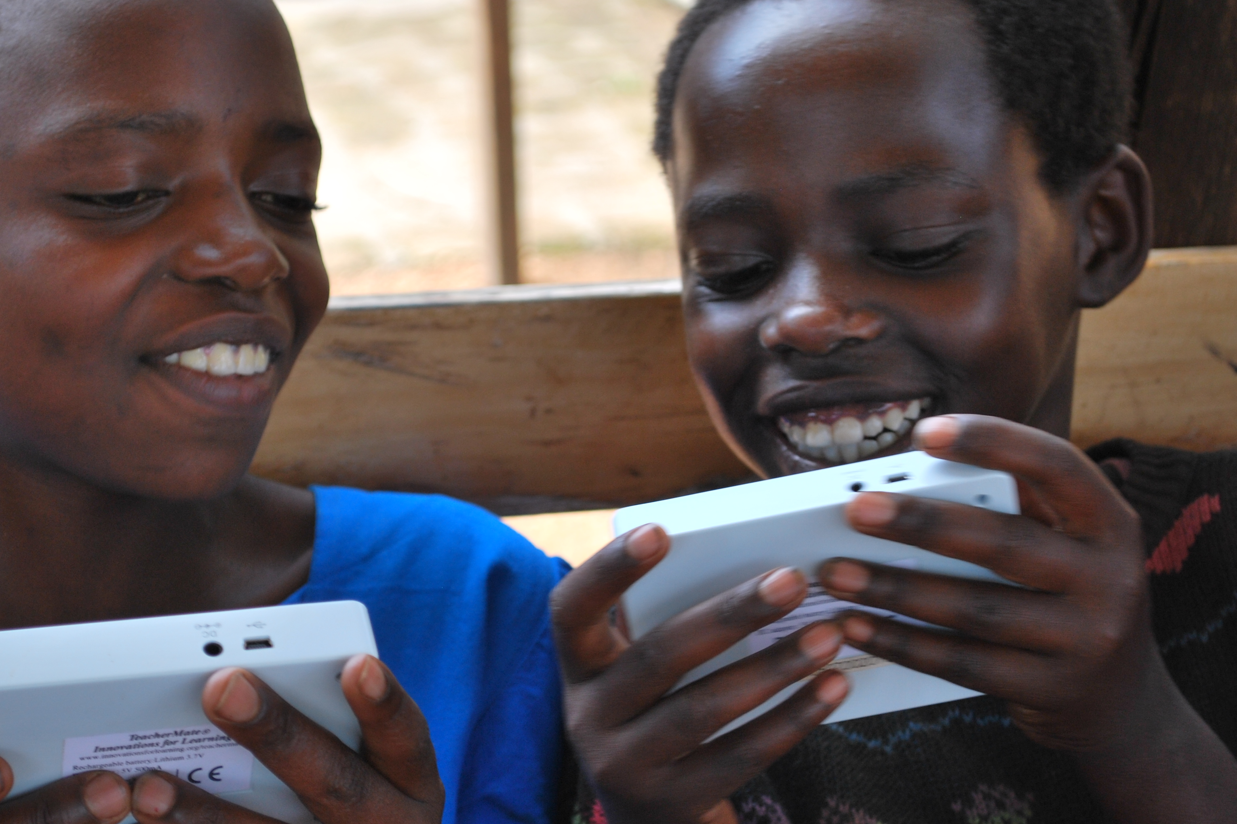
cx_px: 477
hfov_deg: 21.4
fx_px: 3264
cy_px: 473
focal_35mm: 95
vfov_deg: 14.4
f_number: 5.6
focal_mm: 50
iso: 180
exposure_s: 1/125
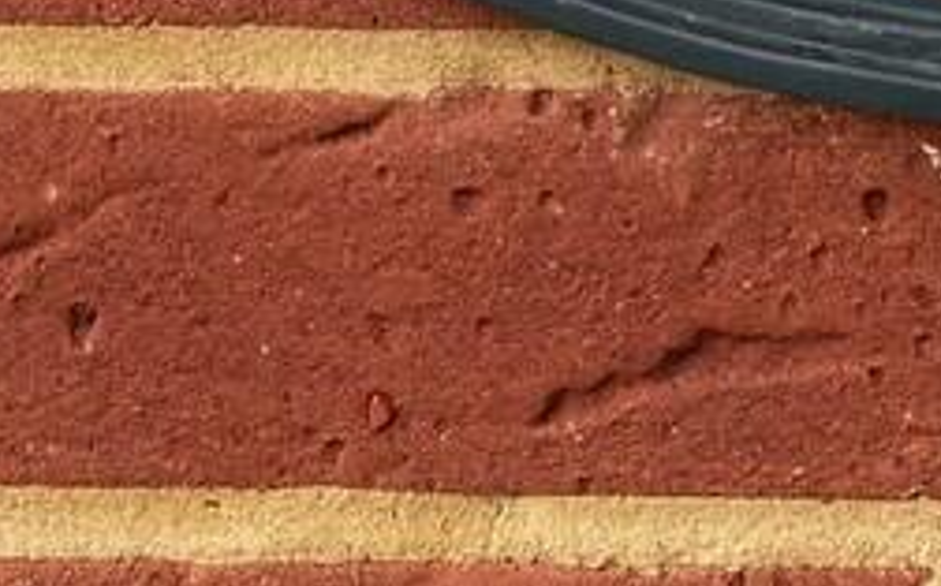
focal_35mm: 112
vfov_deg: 11.0
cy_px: -444
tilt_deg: -6.0
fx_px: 2870
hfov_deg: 17.5
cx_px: 1210
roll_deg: +0.3
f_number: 1.8
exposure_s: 1/122
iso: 32
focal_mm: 4.25
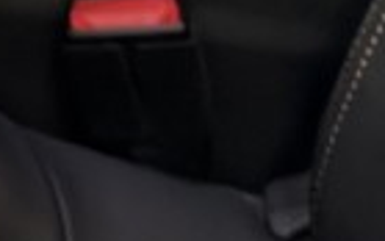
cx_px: -922
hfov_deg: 8.5
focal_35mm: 188
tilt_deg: -21.5
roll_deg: -3.5
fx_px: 1973
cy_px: -496
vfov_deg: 6.4
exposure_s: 1/25
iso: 500
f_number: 1.78
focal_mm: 6.76
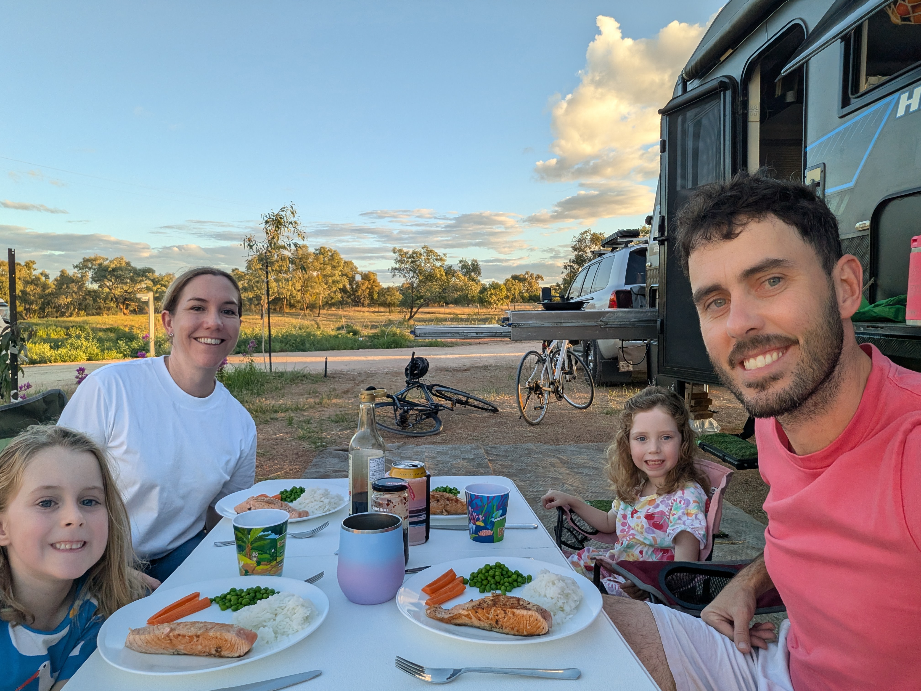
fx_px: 559
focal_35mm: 21
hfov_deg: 79.0
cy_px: 346
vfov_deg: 63.4
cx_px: 460
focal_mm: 2.74
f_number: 2.2
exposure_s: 1/314
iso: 46
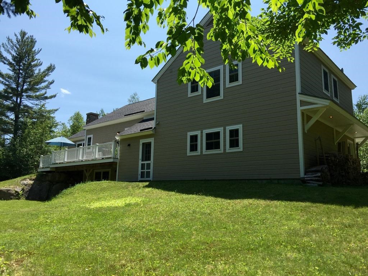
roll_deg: -1.1
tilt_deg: +11.8
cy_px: 138
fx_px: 308
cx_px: 184
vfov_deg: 48.2
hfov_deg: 61.7
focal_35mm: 29
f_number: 2.2
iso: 32
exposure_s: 1/1799
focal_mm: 4.15
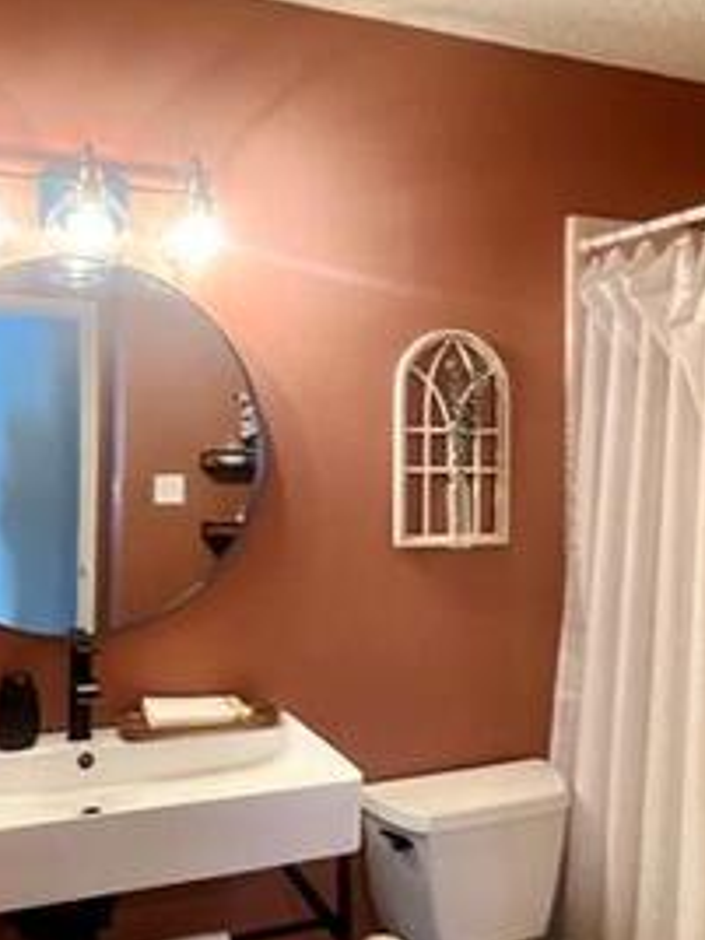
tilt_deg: +1.4
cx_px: 302
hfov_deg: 45.3
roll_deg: +1.0
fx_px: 842
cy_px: 442
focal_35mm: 31
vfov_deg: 58.3
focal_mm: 1.57
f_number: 1.8
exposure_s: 1/60
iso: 640
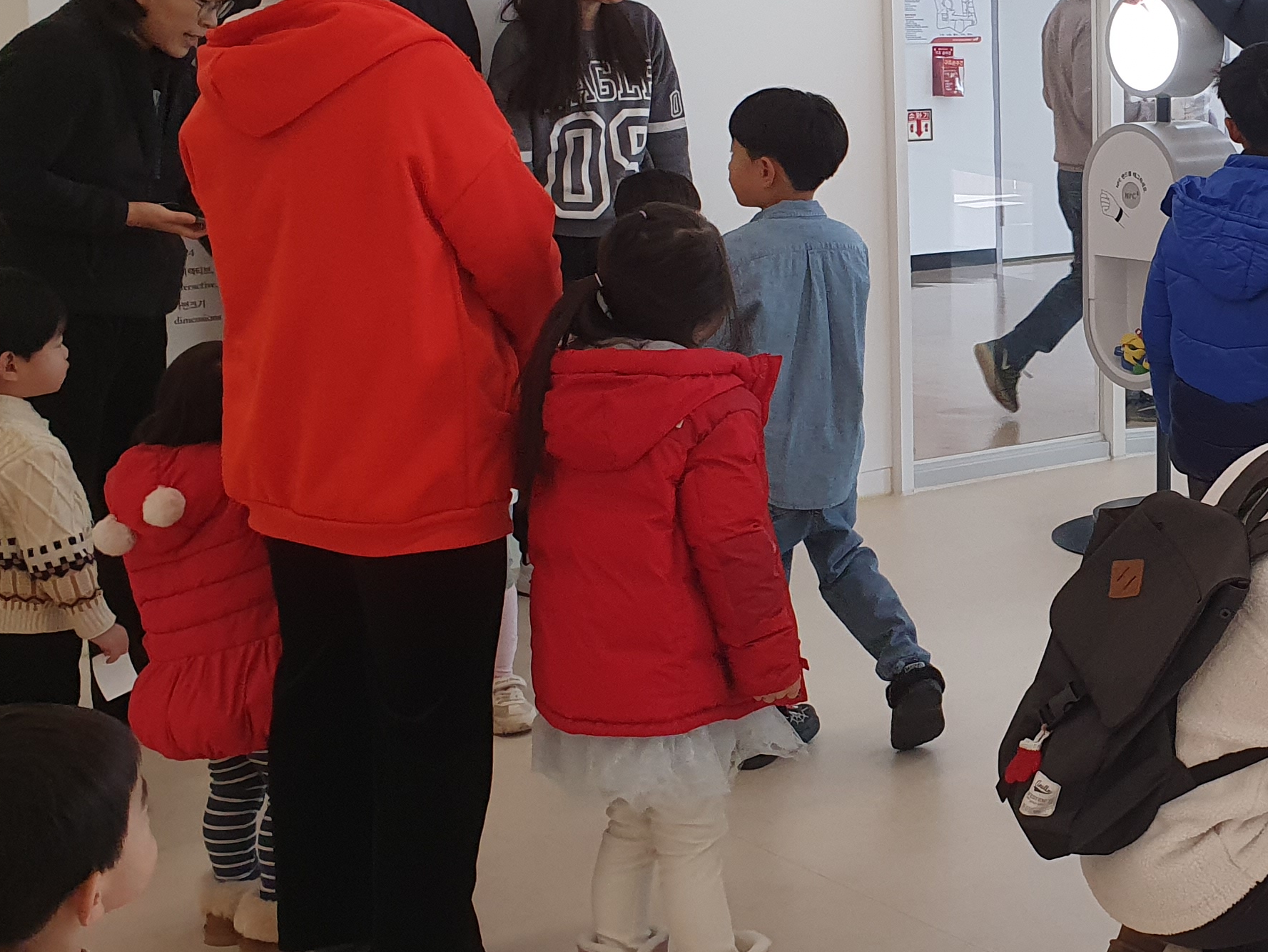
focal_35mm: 59
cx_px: 1222
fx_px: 2161
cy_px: 254
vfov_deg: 24.6
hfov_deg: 30.7
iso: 160
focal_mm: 4.32
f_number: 2.4
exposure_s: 1/120
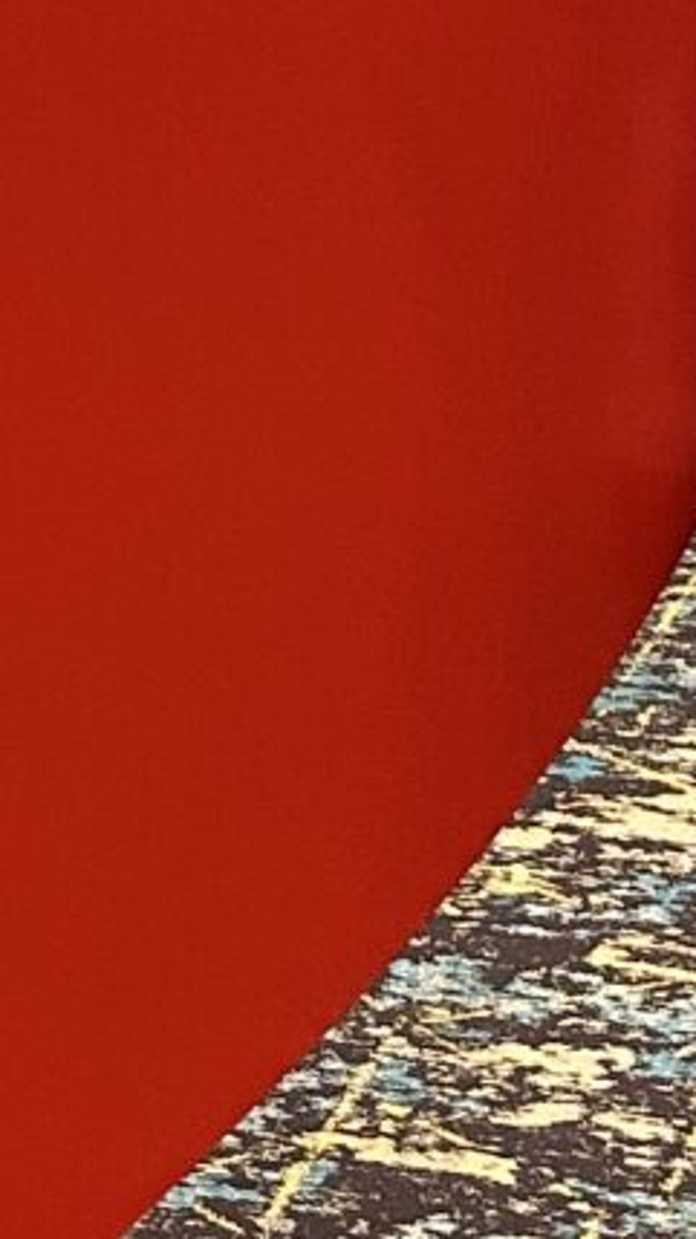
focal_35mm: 169
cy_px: 225
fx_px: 5550
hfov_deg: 7.0
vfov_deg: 12.7
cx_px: -439
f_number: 1.5
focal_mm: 5.7
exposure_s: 1/60
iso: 125
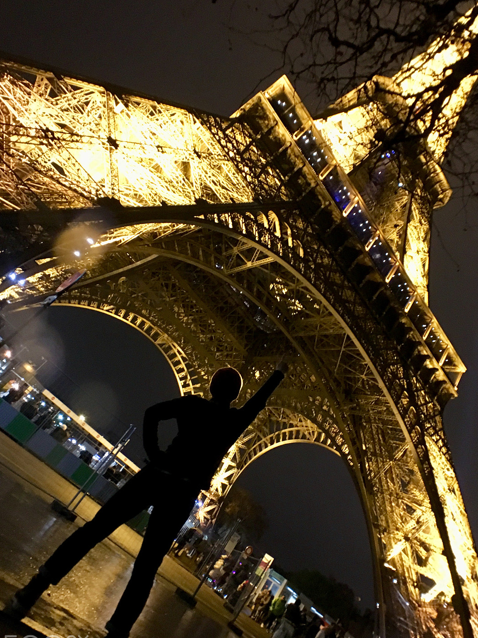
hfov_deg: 42.9
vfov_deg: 55.3
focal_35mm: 33
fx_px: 608
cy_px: 342
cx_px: 248
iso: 500
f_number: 2.2
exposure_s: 1/17
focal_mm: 4.15
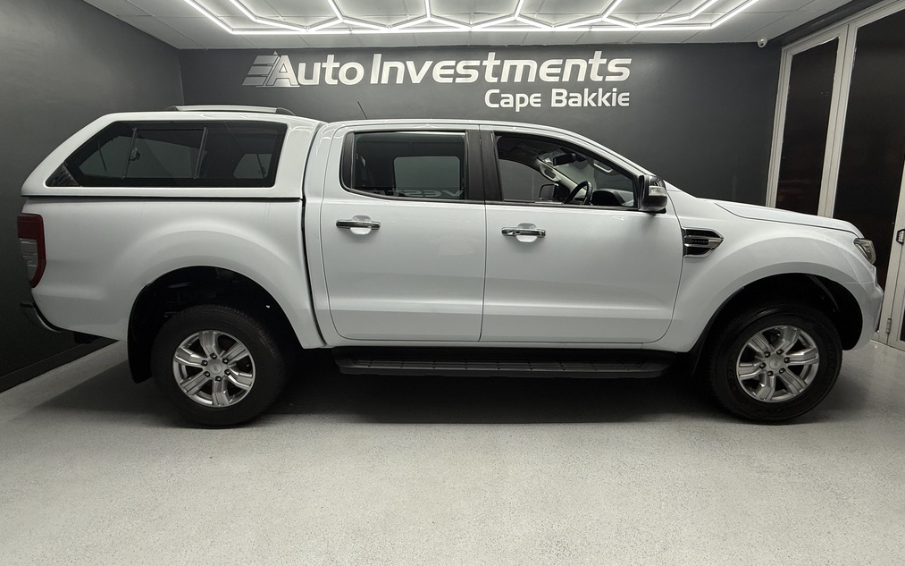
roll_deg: +0.1
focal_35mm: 15
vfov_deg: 74.4
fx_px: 370
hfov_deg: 101.5
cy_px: 245
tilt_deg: -7.5
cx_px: 455
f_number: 2.2
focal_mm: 2.22
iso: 125
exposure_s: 1/100
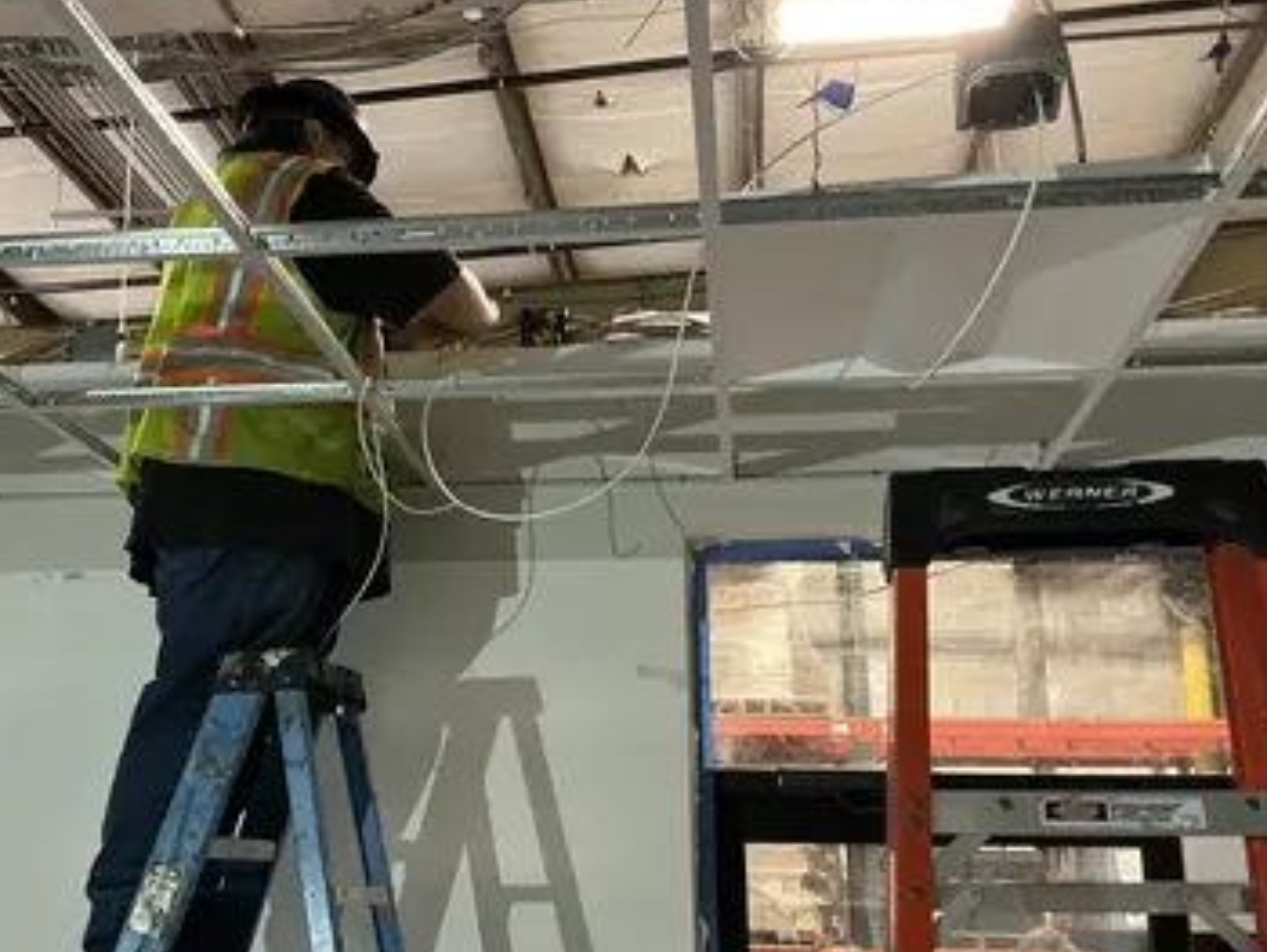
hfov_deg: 46.6
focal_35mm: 40
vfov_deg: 36.0
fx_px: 1465
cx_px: 529
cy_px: 451
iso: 320
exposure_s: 1/45
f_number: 1.8
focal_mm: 3
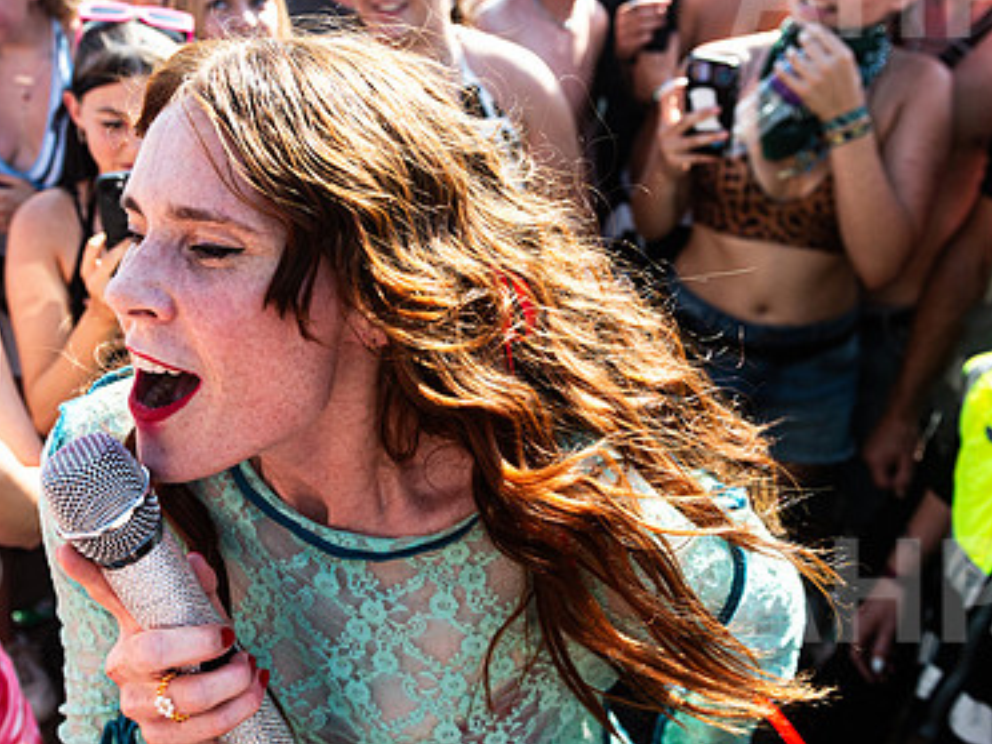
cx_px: 368
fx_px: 1032
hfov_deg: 50.8
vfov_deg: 39.5
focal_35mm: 36
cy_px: 303
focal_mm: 24
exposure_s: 1/3200
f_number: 4
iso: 400
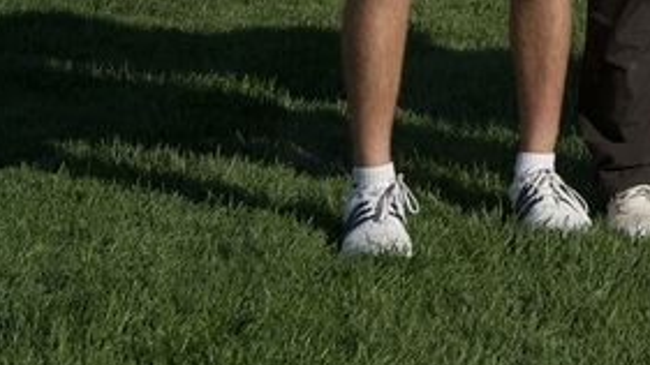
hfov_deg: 11.3
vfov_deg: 6.4
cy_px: -401
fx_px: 3154
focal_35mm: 183
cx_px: 948
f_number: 7.1
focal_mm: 48
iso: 200
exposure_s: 1/1000
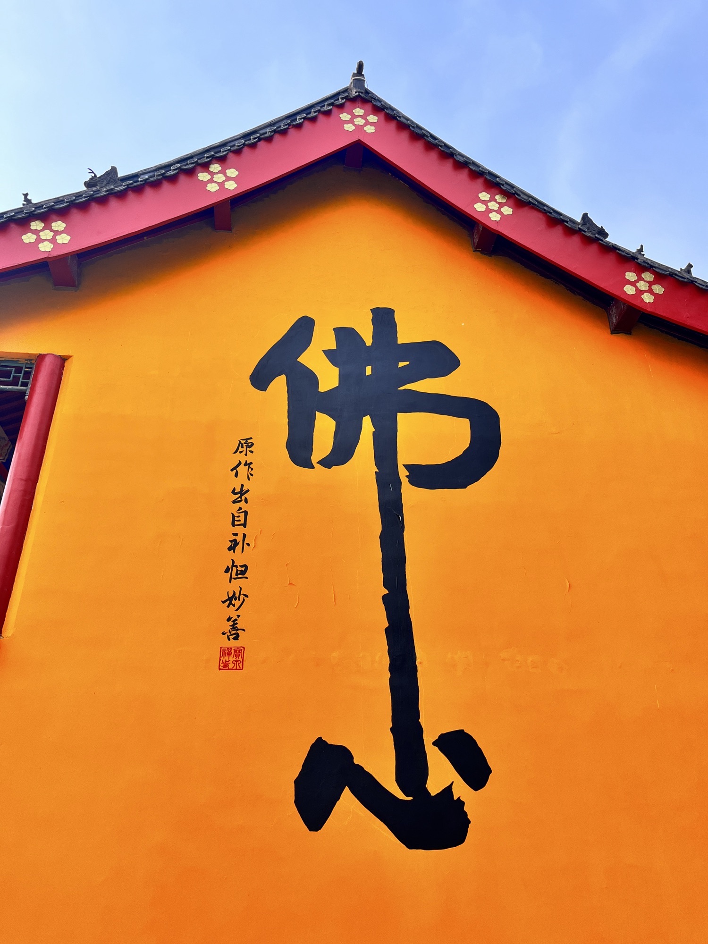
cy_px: 472
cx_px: 354
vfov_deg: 67.3
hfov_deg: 53.1
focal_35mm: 26
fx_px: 709
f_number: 1.6
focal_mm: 5.1
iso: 50
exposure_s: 1/1536
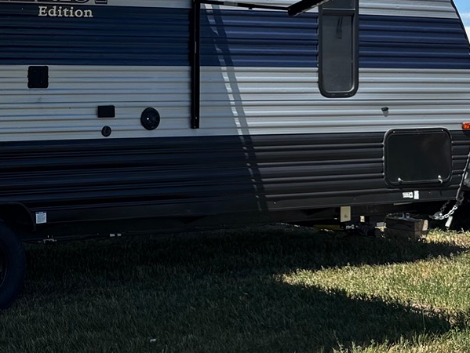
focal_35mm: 82
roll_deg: +0.8
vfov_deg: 17.9
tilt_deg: -1.3
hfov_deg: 22.1
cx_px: -89
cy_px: 106
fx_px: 1114
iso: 80
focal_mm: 6.76
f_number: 1.78
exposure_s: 1/3247
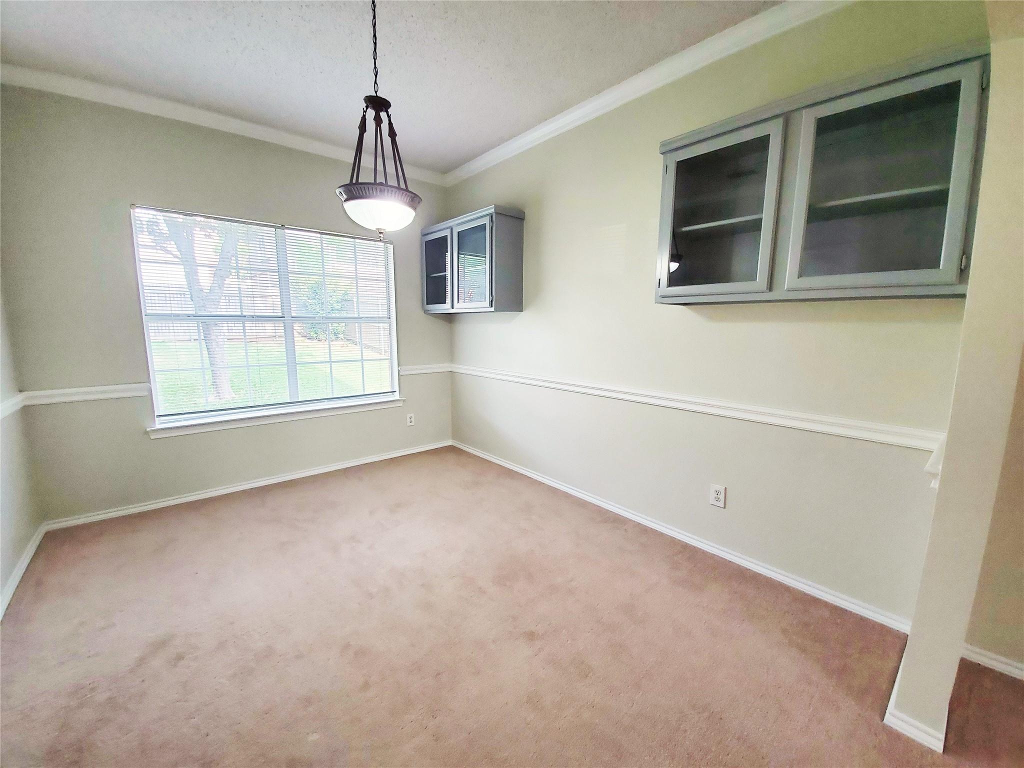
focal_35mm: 13
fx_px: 385
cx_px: 512
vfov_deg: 89.9
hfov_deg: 106.2
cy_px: 384
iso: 100
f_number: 2.2
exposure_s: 1/59
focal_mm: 1.8
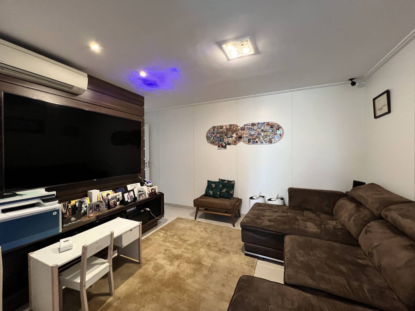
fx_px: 156
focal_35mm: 13
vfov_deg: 89.9
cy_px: 156
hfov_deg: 106.2
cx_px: 208
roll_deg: +1.0
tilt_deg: -1.8
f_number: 1.8
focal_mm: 1.57
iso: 500
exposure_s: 1/60
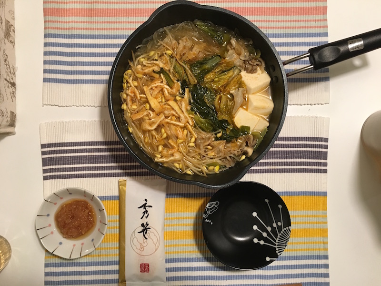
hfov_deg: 61.7
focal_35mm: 29
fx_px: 319
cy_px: 143
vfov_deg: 48.2
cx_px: 190
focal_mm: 4.15
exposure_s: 1/33
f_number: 2.2
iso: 160
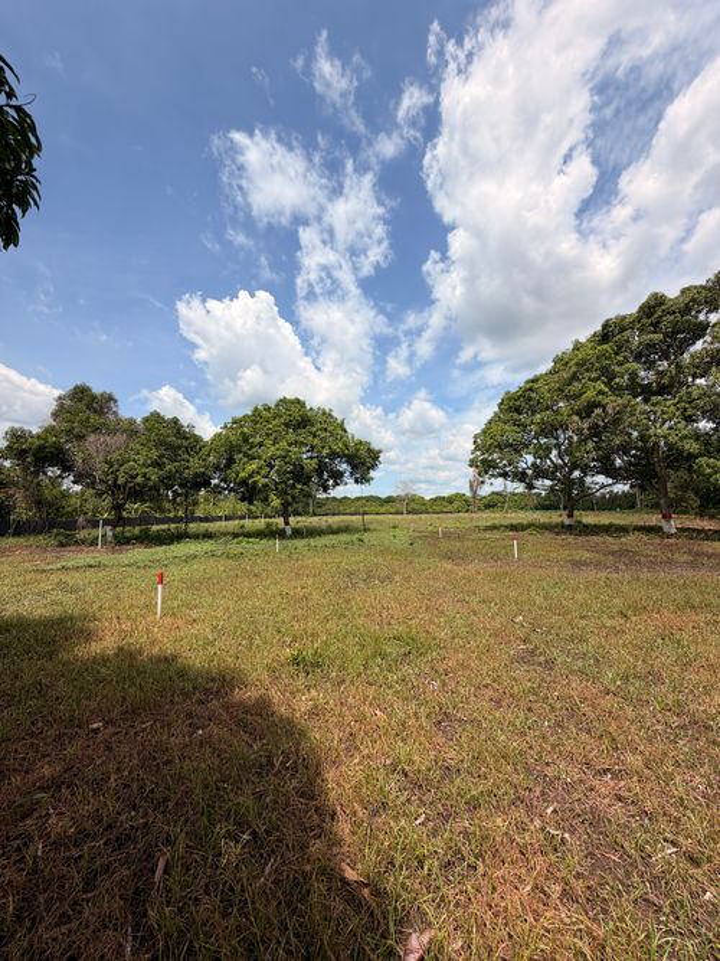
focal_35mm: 14
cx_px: 360
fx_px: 388
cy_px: 480
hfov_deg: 85.7
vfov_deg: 102.1
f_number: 2.2
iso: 20
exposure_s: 1/1189
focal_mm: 2.22
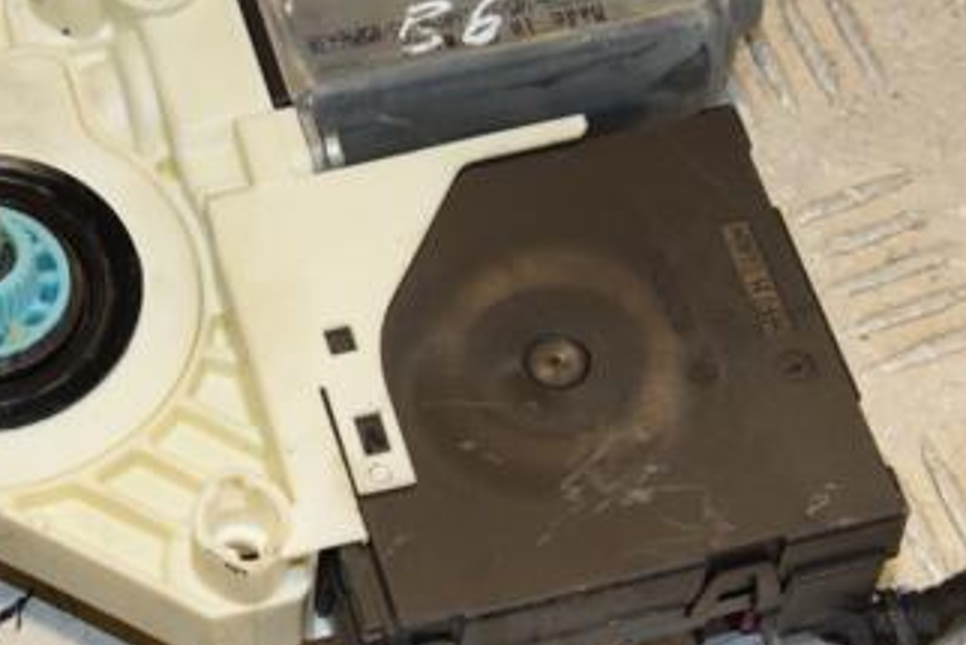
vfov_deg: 10.2
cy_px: 258
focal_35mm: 134
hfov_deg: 15.3
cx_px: 333
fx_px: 3597
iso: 800
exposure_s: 1/200
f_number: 8
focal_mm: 48
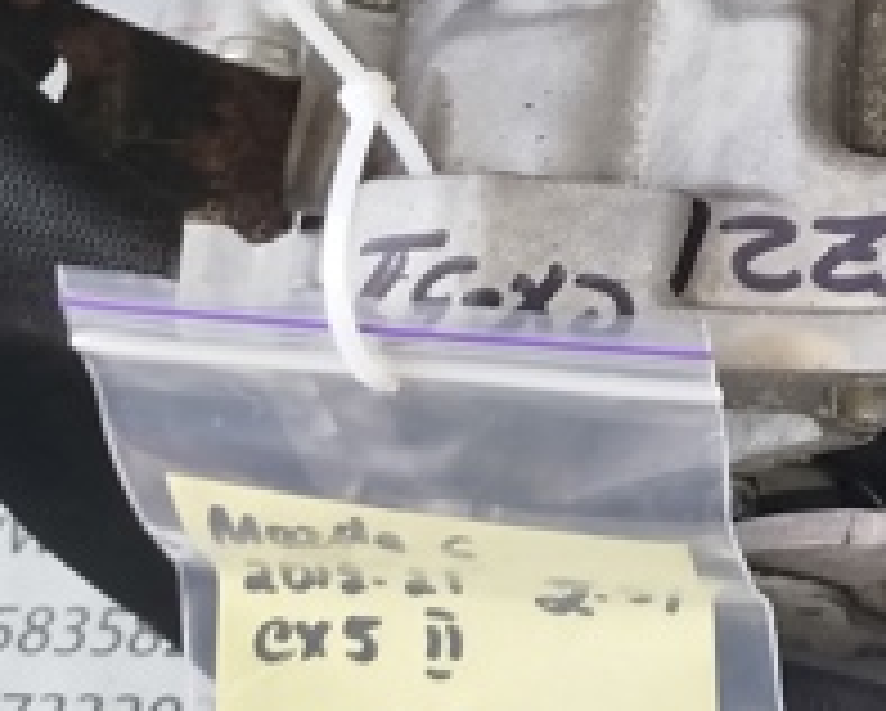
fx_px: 1995
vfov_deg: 19.5
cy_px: -40
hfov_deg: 22.7
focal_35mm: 76
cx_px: 1106
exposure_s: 1/33
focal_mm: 5.31
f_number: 1.7
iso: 125
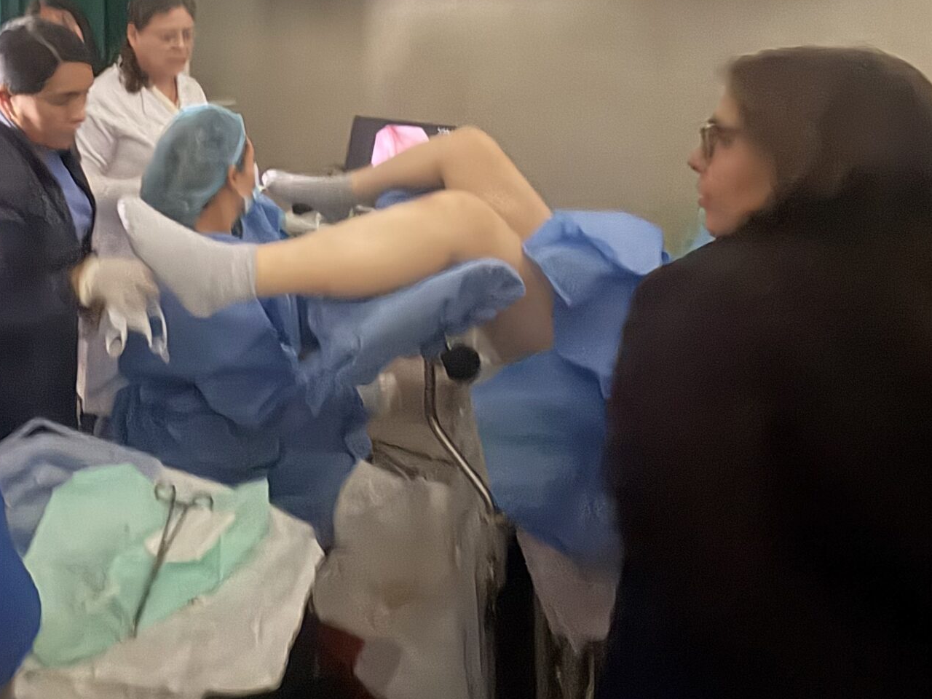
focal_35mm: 28
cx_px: 247
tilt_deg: -2.7
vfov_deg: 44.8
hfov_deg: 60.4
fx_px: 754
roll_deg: -0.4
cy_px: 60
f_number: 2.2
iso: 800
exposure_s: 1/9
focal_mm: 2.22
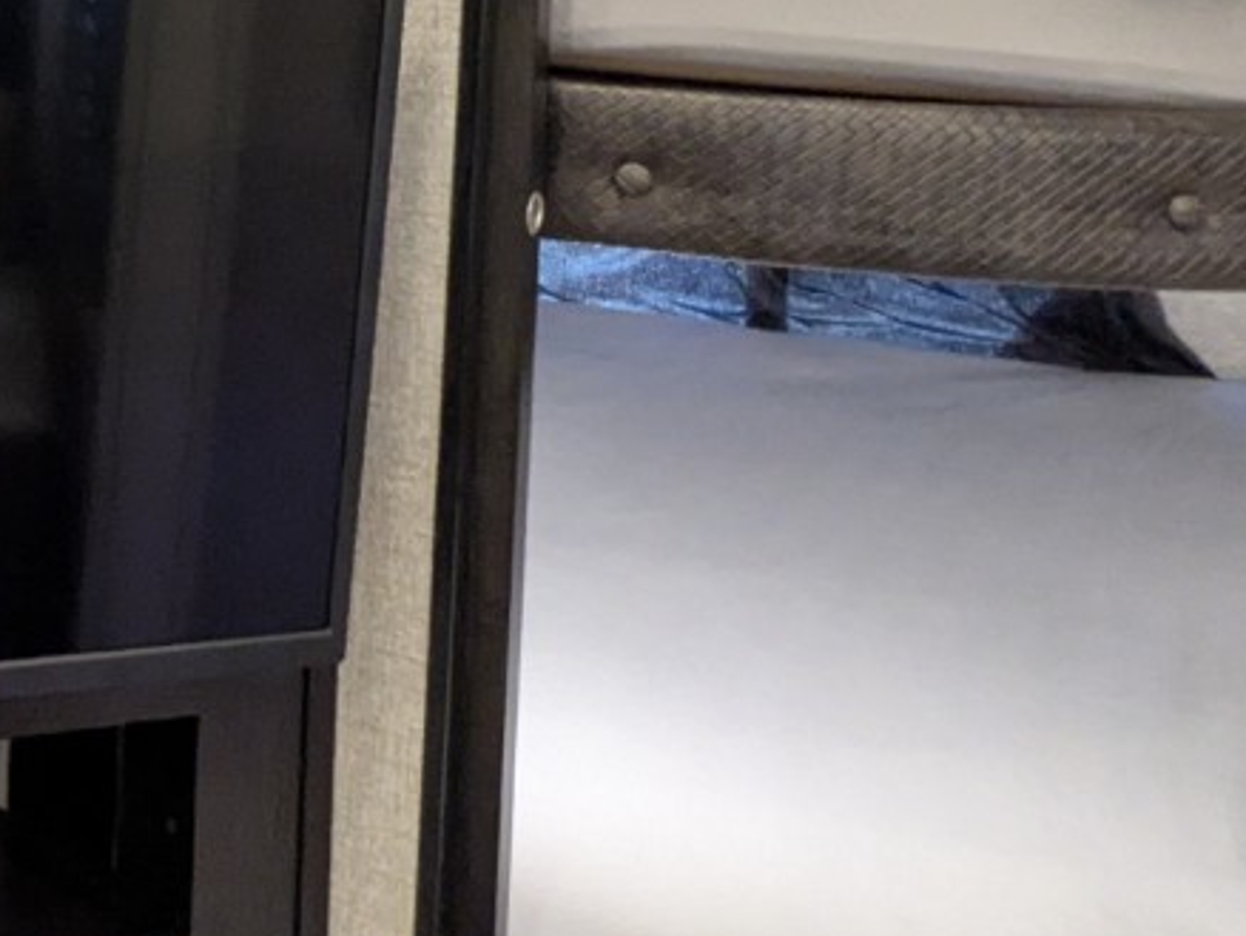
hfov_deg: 28.2
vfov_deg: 26.5
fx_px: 1837
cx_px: -508
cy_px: -80
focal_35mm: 51
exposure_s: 1/22.9
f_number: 2.2
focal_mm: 2.35
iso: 586
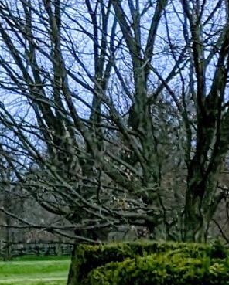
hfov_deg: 10.4
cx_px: -339
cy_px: 311
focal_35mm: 127
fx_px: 1074
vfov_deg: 14.8
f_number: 2.2
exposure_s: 1/560
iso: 60
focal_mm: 2.35
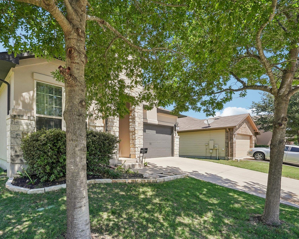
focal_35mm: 18
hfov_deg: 85.8
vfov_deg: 73.5
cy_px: 135
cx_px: 127
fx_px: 159
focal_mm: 14
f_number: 8
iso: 400
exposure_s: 1/800
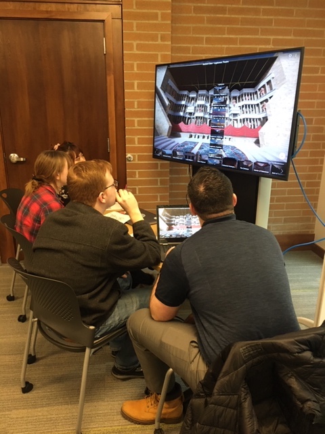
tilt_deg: -17.3
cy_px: 217
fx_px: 363
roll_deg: -0.2
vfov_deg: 61.7
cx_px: 162
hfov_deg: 48.2
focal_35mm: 29
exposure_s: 1/24
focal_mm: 4.15
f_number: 2.2
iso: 200
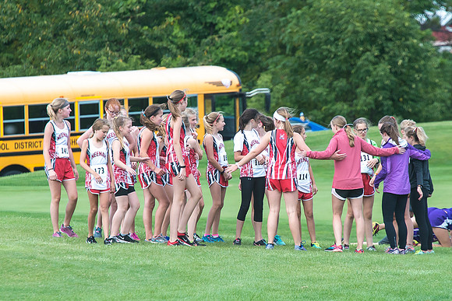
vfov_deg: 1.8
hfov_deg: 2.8
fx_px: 9341
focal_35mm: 744
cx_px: 251
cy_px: 181
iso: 800
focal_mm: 400
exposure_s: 1/1000
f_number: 8
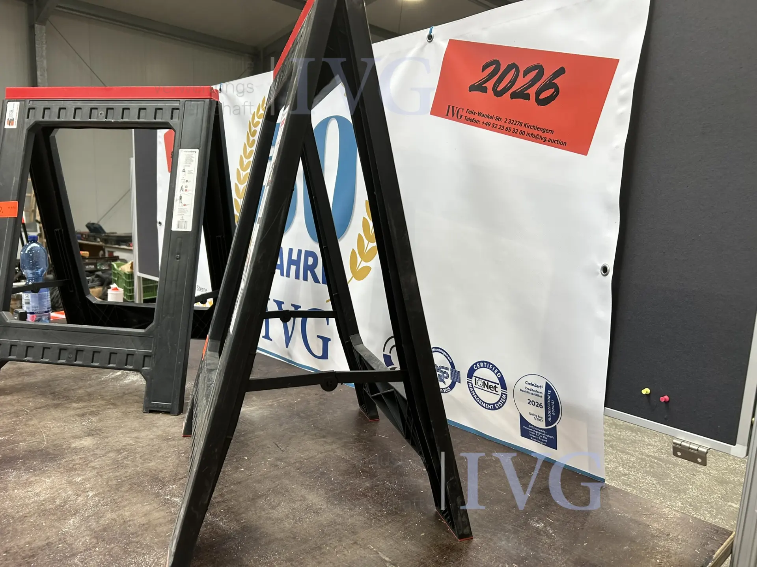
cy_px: 284
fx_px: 569
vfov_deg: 53.1
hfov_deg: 67.3
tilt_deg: -8.5
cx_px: 378
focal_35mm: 26
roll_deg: -1.4
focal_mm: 5.7
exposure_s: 1/100
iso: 100
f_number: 1.5
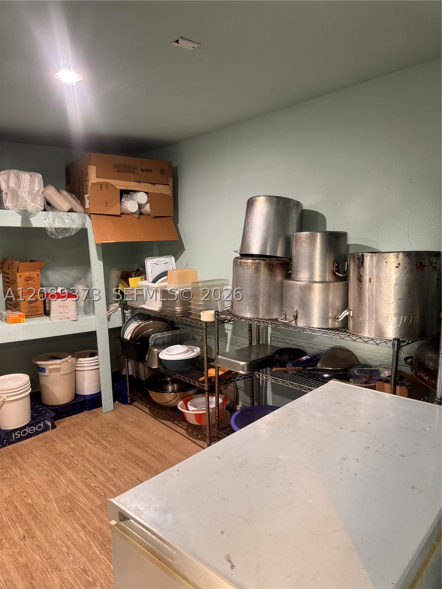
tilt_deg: -7.4
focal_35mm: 24
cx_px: 221
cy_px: 294
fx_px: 409
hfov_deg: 56.8
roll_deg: +0.0
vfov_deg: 71.6
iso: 320
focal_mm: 6.76
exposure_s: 1/60
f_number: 1.78
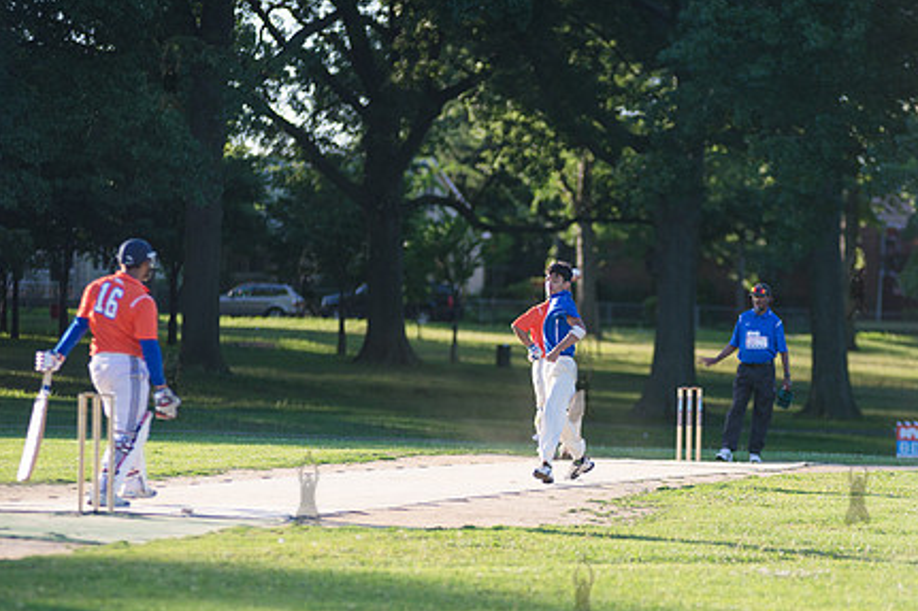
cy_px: 384
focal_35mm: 229
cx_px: 581
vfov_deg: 6.0
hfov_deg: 9.0
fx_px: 5837
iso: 400
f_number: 2.8
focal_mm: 170
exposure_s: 1/2500
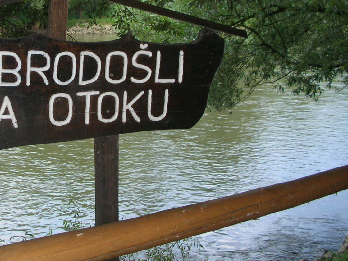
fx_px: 643
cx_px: 54
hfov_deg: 29.4
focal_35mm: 64
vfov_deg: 22.7
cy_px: 59
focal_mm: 5.8
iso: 102
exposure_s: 1/60.1
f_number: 3
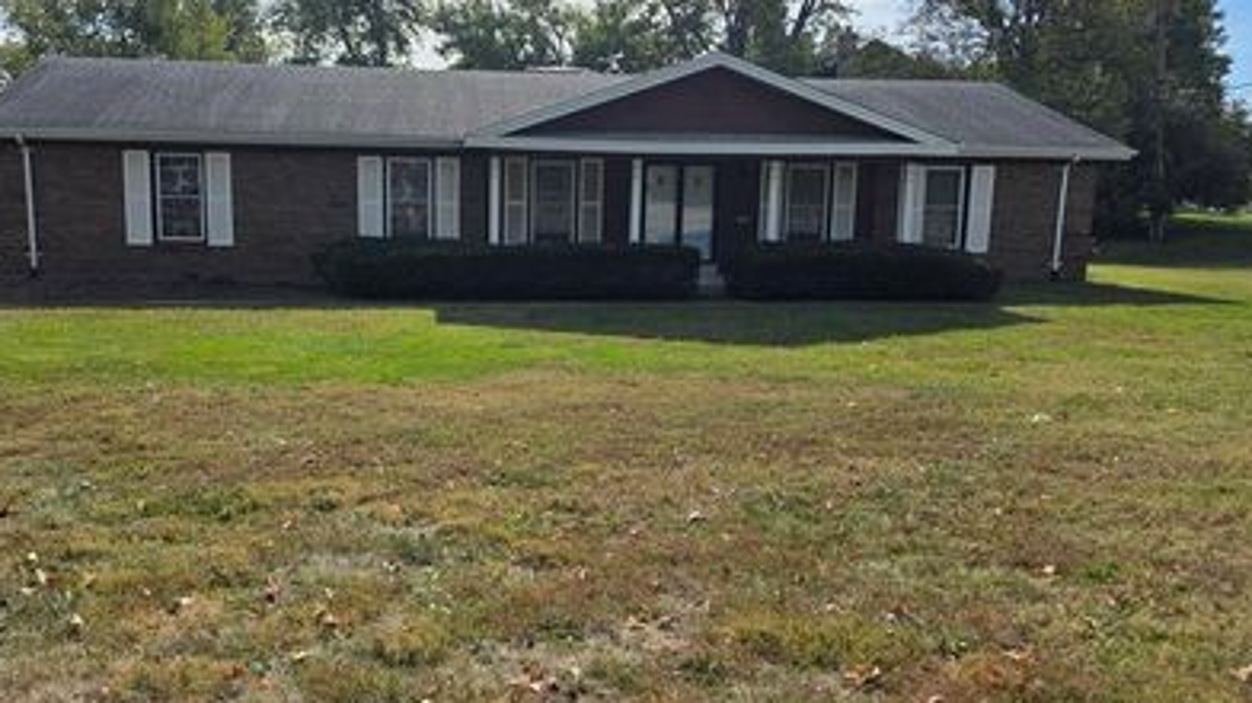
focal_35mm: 32
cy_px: 344
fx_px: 1062
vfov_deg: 36.6
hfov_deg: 60.8
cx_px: 537
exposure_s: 1/7944
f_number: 1.7
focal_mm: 6.3
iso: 64
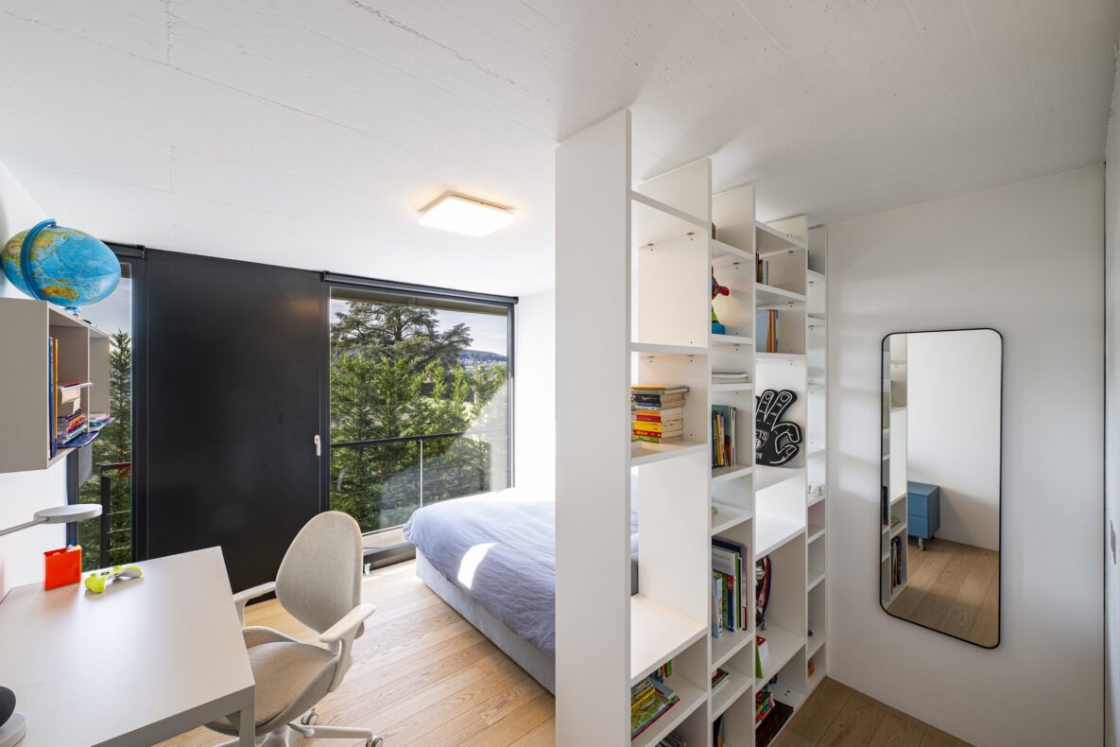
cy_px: 374
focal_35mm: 14
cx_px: 560
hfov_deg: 104.3
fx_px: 436
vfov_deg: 81.2
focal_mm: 14
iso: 64
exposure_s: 1/3
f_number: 9
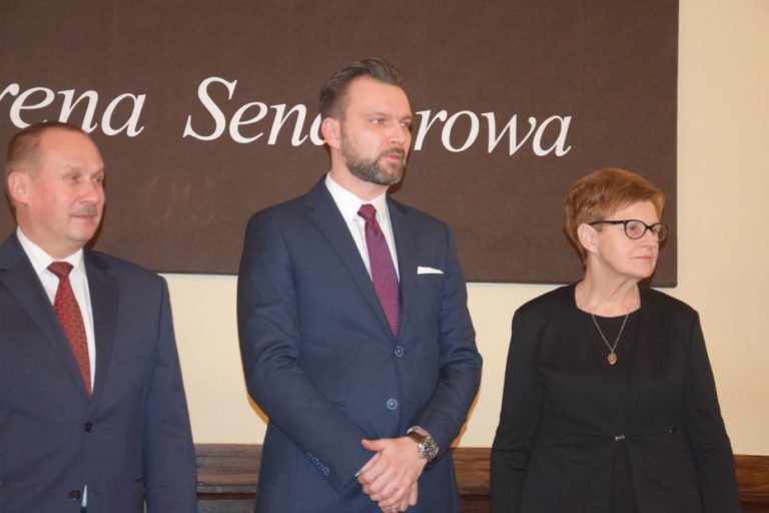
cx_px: 384
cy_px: 256
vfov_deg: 17.5
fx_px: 1666
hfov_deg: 26.0
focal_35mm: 78
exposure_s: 1/60
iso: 3200
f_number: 5
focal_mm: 52
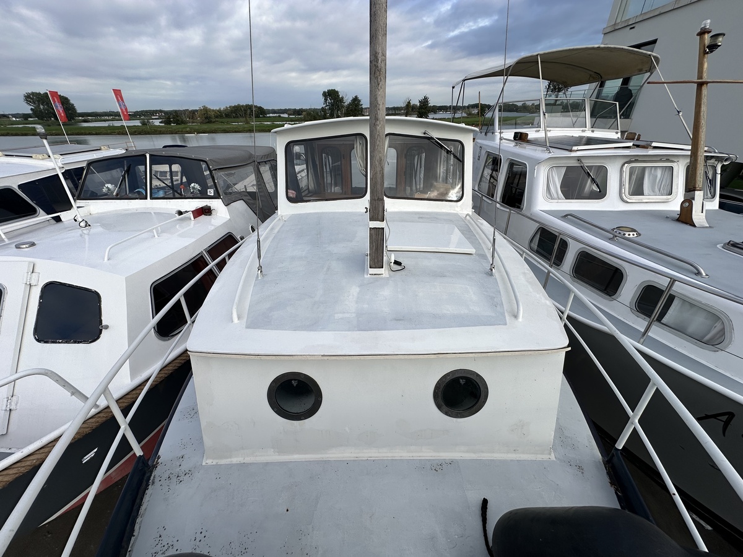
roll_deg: +1.4
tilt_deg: -29.3
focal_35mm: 14
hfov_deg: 102.1
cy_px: 278
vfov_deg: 85.7
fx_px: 300
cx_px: 372
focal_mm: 2.22
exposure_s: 1/1511
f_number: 2.2
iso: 50
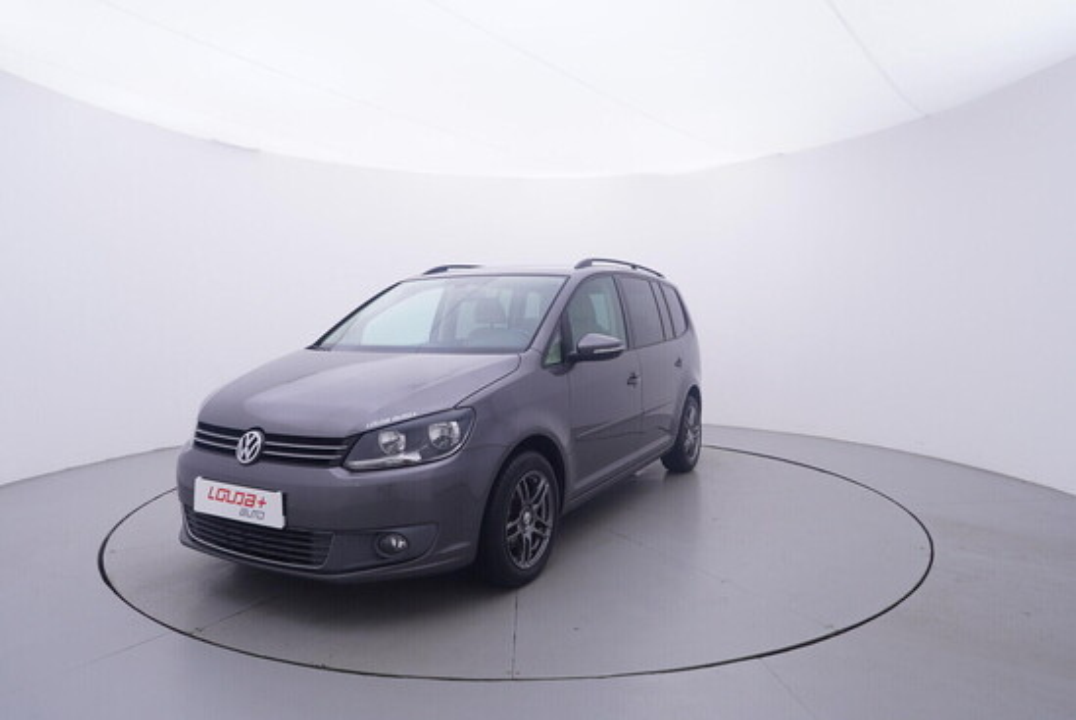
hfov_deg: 77.3
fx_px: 673
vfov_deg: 56.2
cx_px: 538
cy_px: 360
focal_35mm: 22
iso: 200
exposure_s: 1/80
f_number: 5
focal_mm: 15
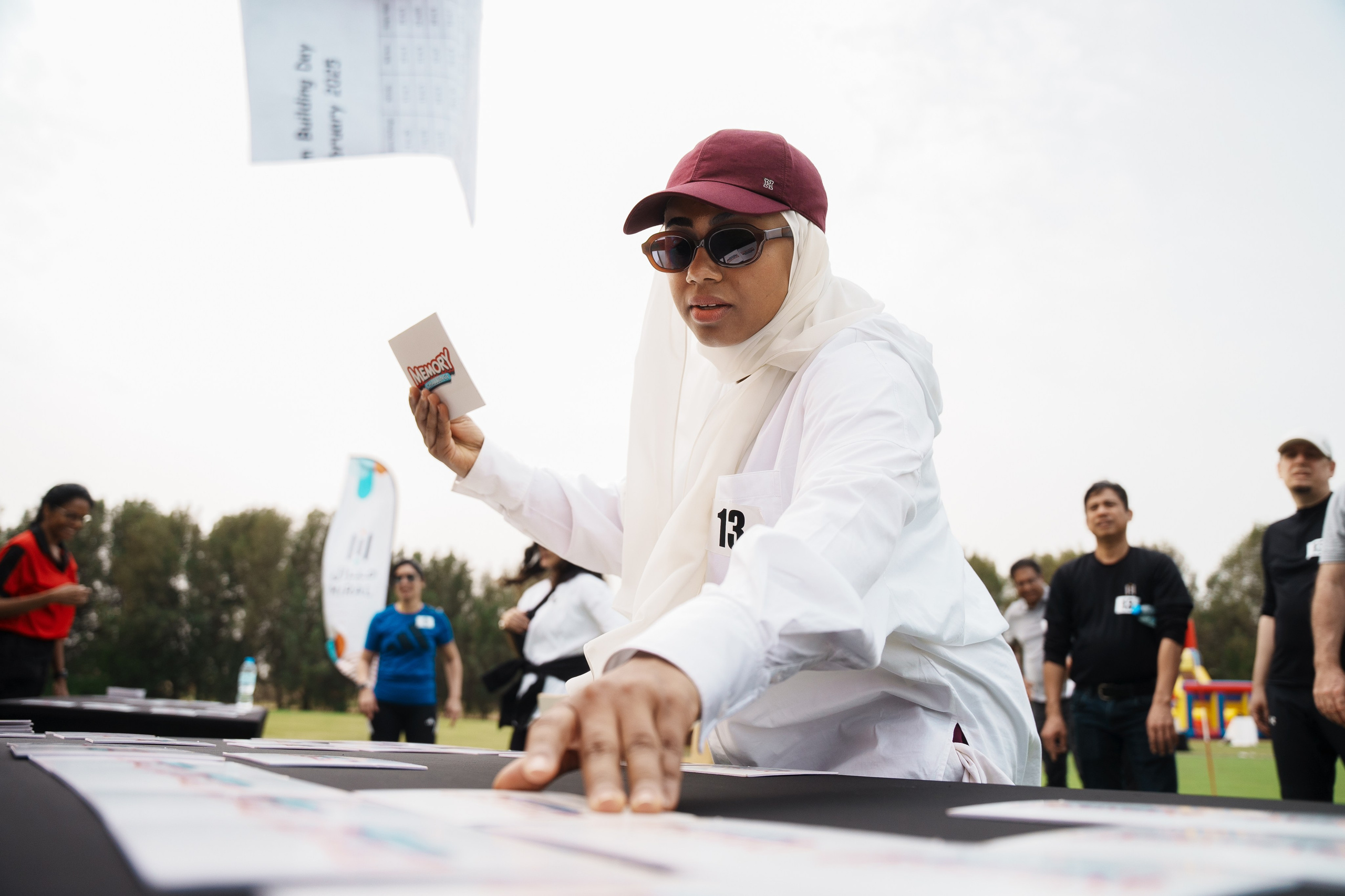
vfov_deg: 50.2
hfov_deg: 70.2
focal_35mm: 26
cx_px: 680
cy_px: 469
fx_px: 956
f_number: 2.8
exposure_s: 1/2000
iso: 400
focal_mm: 24
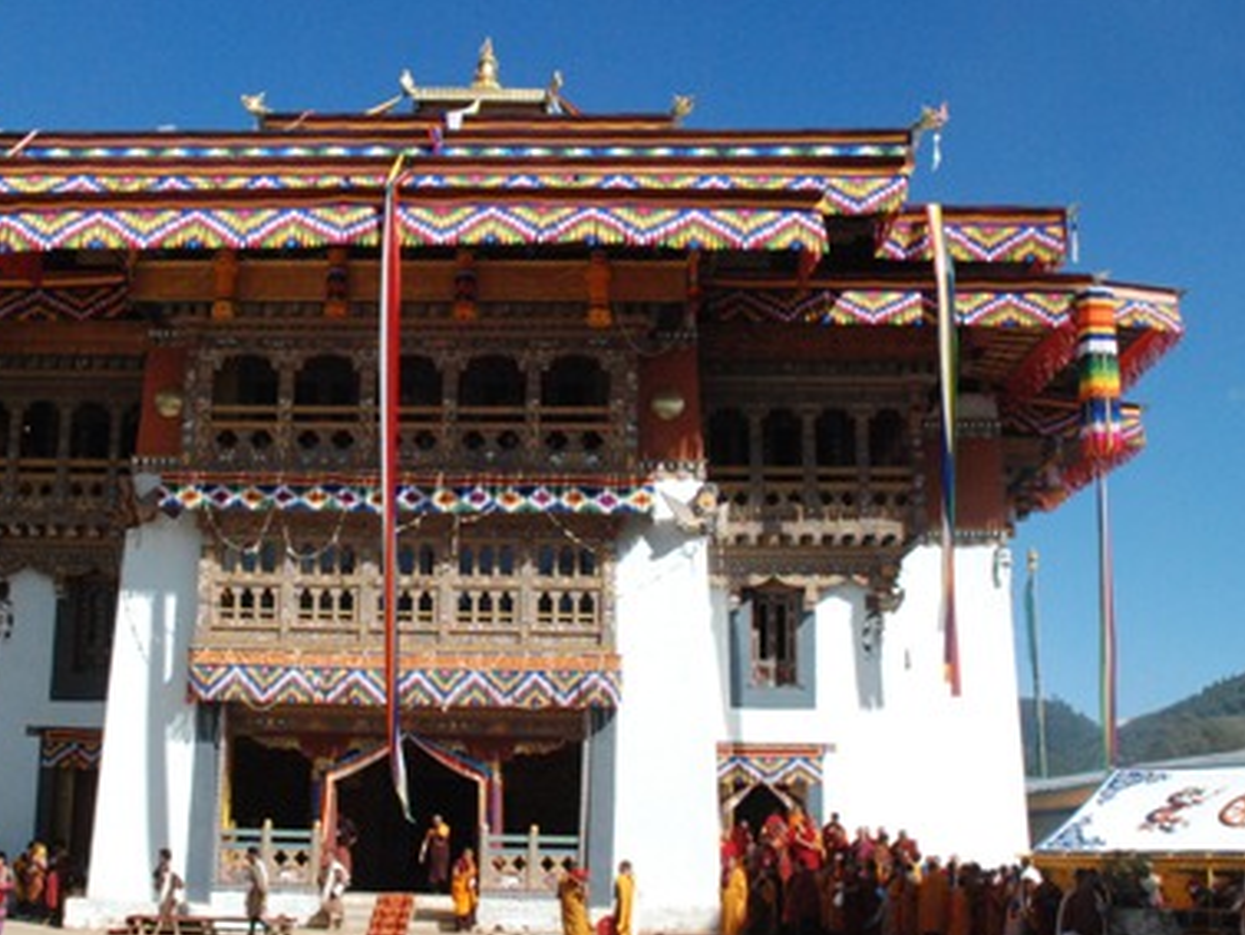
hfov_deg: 36.2
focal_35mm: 53
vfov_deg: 27.7
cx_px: 489
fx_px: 1896
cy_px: 479
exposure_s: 1/1000
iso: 1600
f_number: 16
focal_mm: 25
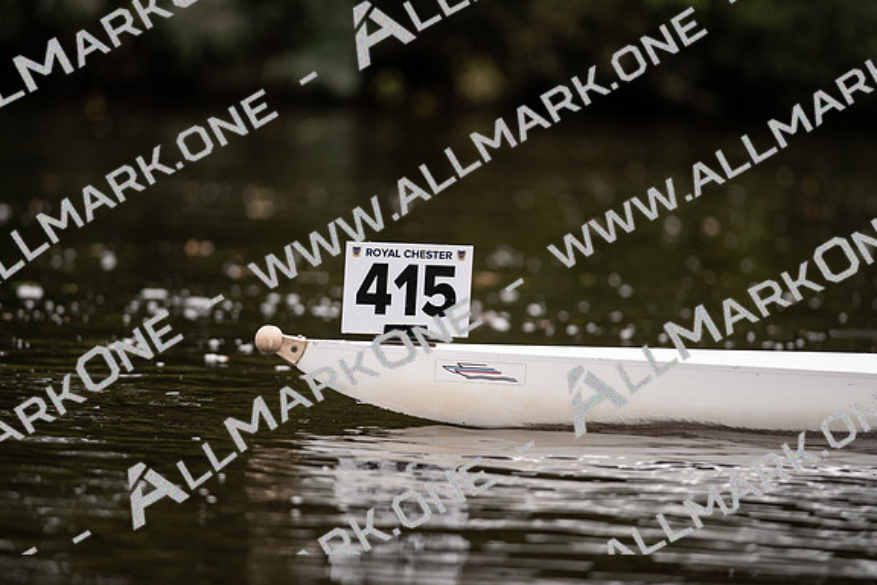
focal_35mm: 302
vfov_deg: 4.6
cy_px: 293
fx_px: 7356
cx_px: 437
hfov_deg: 6.8
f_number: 4
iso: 1250
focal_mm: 300
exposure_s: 1/1600
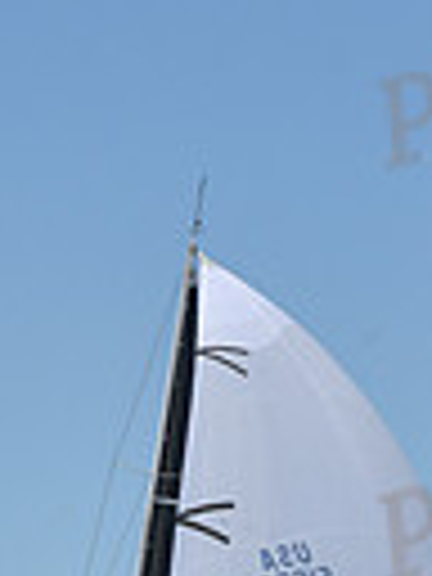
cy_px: 765
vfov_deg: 5.3
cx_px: 146
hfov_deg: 4.0
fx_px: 6240
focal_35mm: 375
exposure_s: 1/1000
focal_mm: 86
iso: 320
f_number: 10
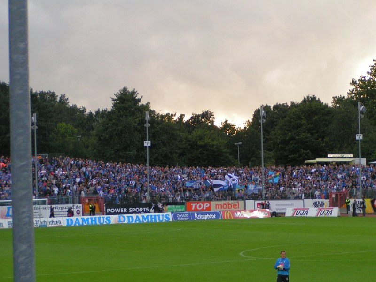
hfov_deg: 15.8
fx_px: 1358
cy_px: 141
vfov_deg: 11.9
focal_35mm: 125
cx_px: 188
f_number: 3.5
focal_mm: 19.1
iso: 125
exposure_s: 1/125
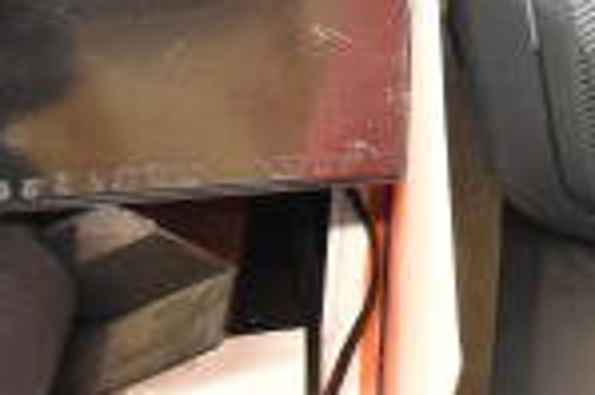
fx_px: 2131
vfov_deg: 9.8
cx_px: 1122
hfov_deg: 13.9
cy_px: -409
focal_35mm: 129
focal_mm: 21
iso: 3200
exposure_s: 1/30
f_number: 3.8
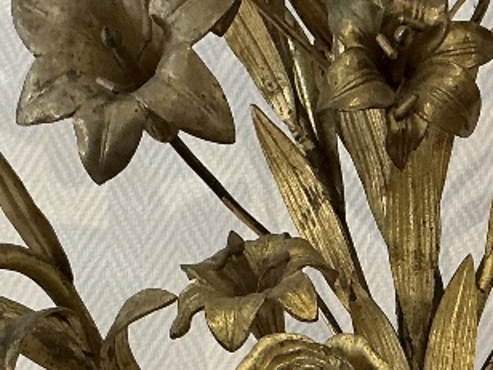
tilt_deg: +6.8
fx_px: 1552
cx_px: 391
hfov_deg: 17.9
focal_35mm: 109
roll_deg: -1.4
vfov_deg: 12.9
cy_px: 557
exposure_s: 1/50
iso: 100
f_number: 1.8
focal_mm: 3
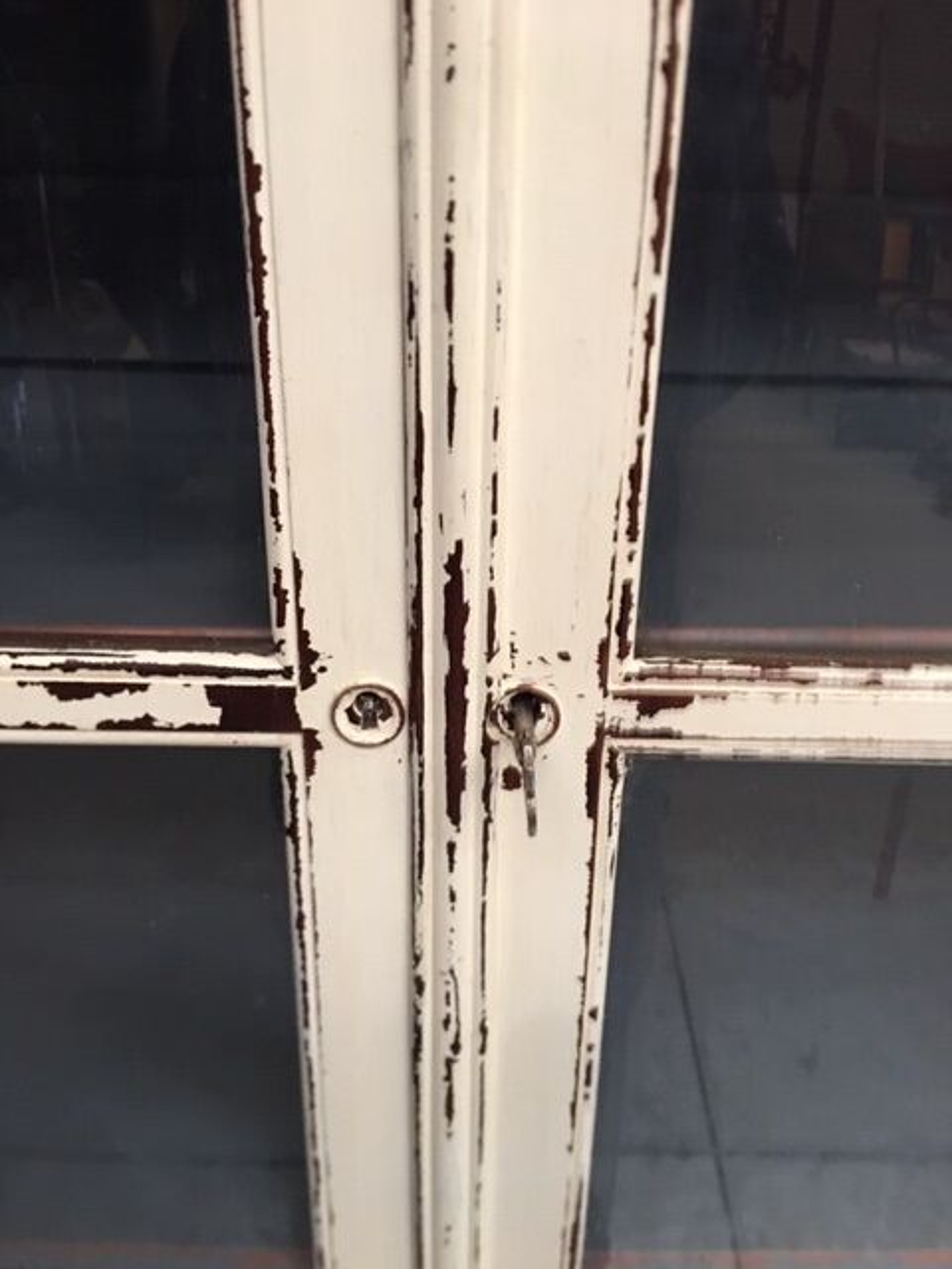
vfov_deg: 61.7
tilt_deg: -25.3
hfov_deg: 48.2
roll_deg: -3.0
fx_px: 1063
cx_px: 476
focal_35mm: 29
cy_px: 634
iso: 80
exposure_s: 1/10
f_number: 2.2
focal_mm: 4.15
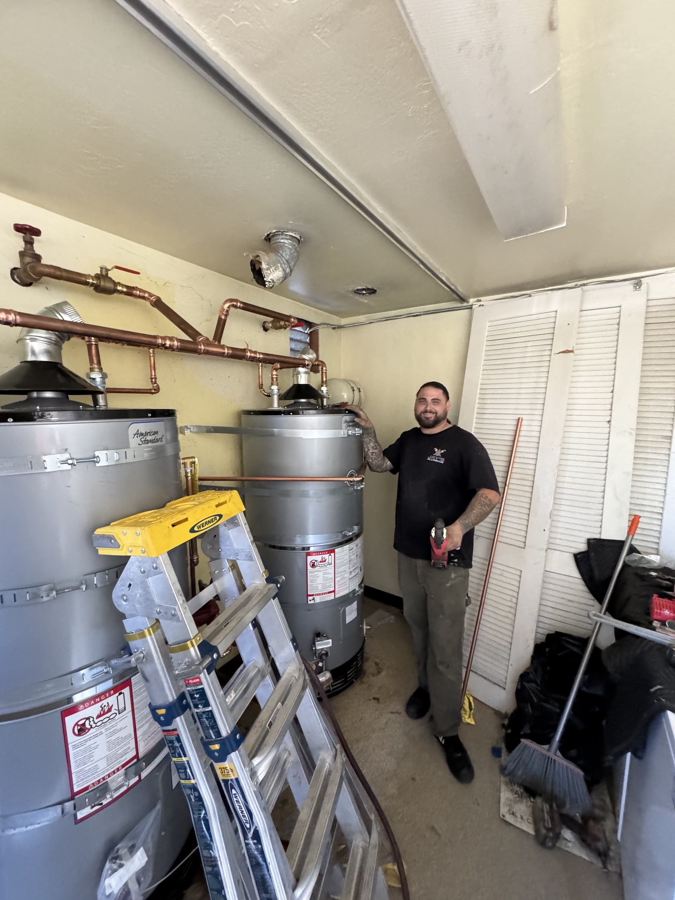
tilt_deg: -7.2
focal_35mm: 14
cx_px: 338
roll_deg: +1.8
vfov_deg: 102.1
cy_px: 450
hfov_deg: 85.7
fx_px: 364
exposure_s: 1/60
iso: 1250
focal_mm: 2.22
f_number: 2.2
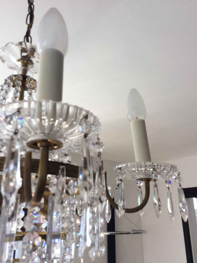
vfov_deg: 56.9
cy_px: 132
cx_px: 98
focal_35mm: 32
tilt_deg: +21.1
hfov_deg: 44.1
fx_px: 243
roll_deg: +0.6
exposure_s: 1/100
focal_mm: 3.3
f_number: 2.4
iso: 64
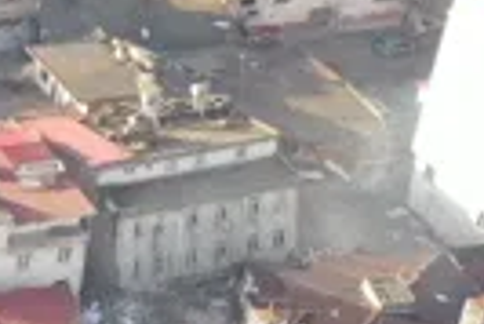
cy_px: 120
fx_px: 2490
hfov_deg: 9.5
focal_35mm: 185
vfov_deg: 7.4
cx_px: -793
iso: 100
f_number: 4
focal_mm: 10.26
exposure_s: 1/120
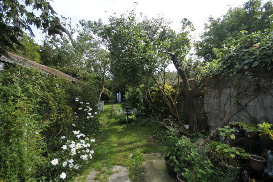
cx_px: 136
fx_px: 114
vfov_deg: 77.2
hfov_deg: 100.4
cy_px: 91
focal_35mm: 15
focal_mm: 10
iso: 200
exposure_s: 1/100
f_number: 5
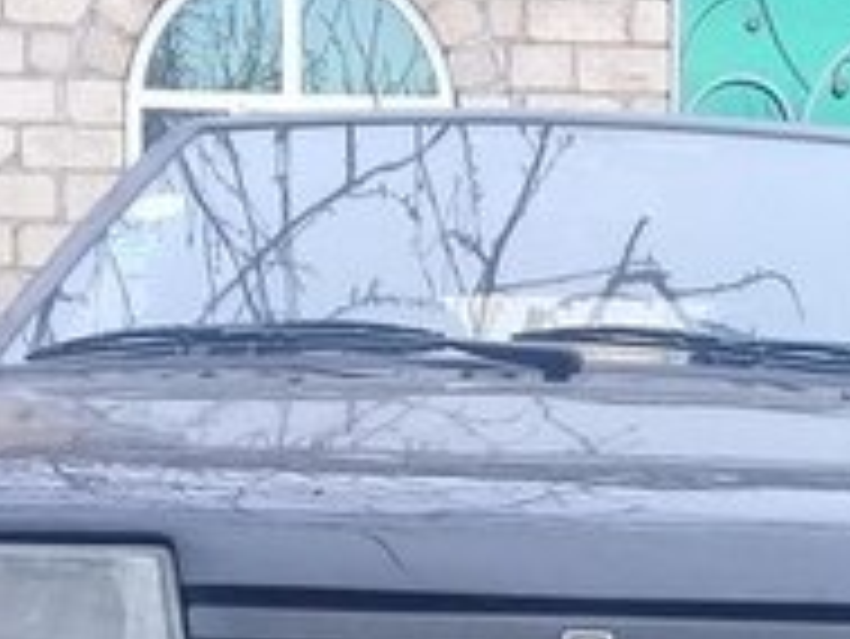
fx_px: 2654
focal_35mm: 108
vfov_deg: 13.0
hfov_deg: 18.1
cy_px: 938
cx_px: 639
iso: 50
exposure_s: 1/173
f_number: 2.2
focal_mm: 3.3
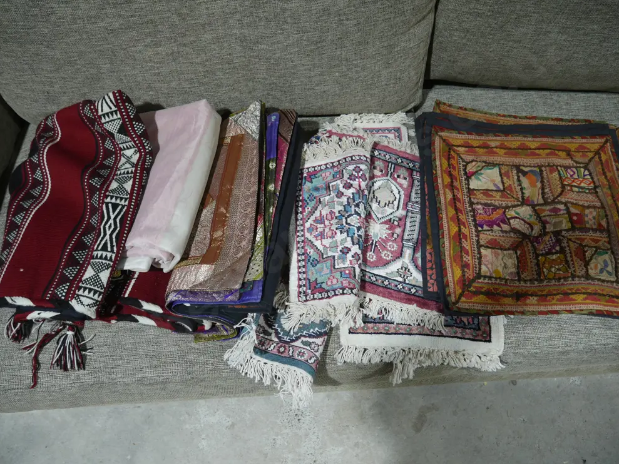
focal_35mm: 29
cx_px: 303
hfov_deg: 61.6
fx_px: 519
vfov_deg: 48.2
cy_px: 234
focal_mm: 14
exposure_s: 1/60
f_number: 3.5
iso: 250
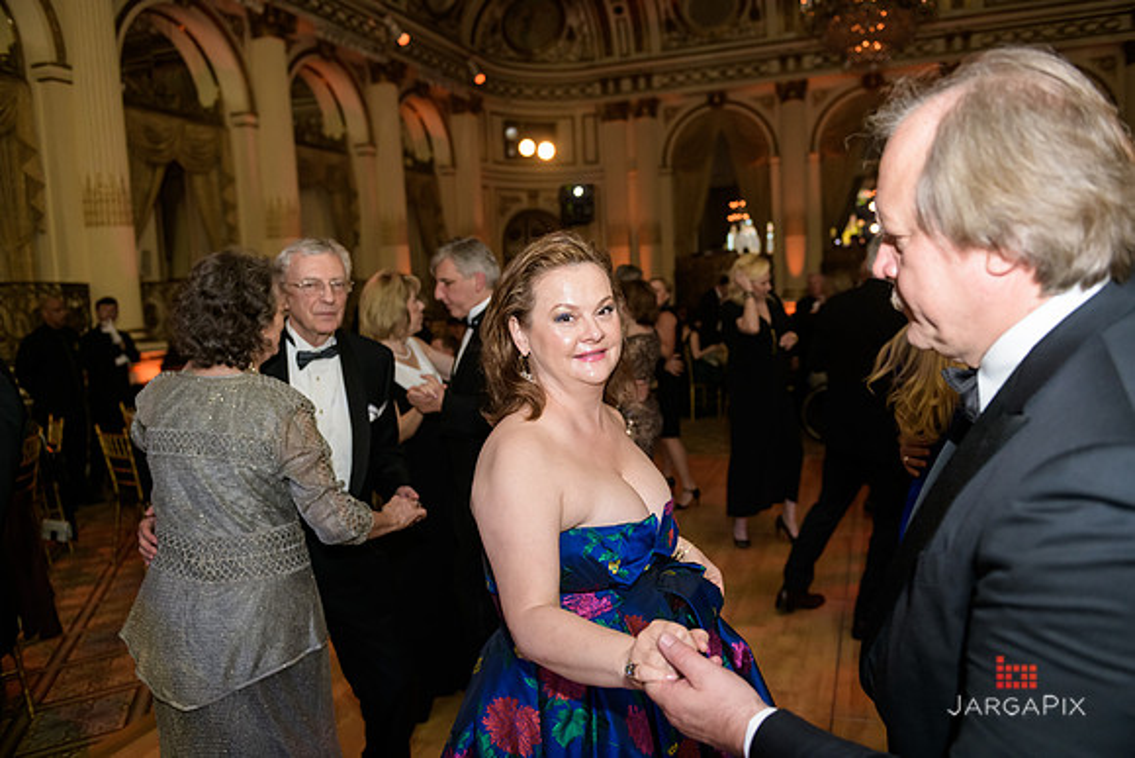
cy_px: 379
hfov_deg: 65.5
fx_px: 883
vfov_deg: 46.4
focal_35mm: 28
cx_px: 568
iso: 1600
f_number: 3.2
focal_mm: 28
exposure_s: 1/100
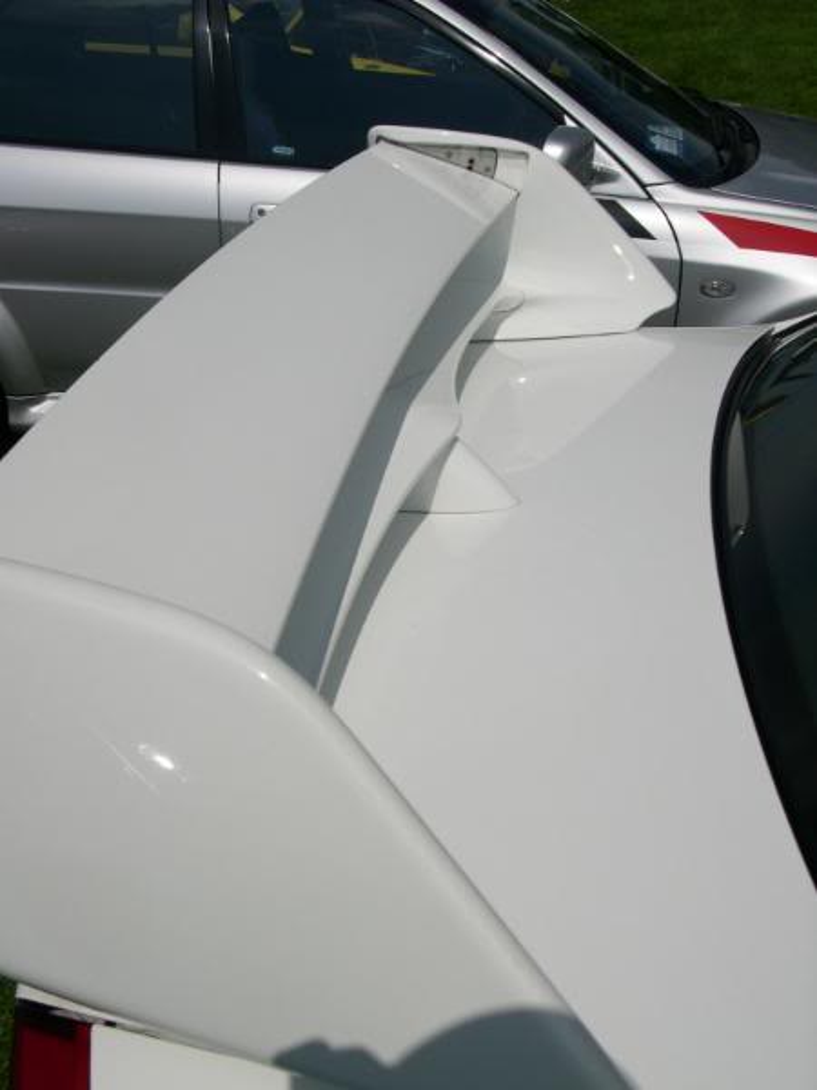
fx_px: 1196
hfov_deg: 37.7
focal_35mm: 38
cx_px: 408
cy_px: 545
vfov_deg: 49.0
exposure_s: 1/1000
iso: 100
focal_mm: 8
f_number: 7.6
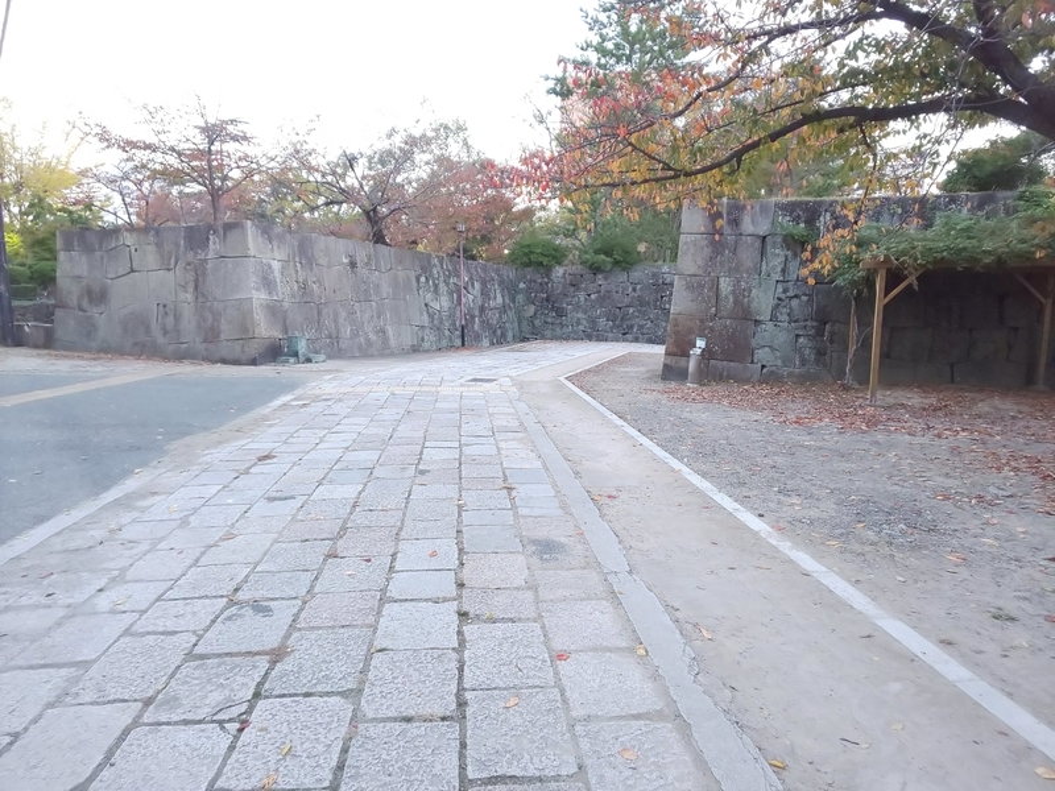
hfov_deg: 81.7
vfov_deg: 66.0
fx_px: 610
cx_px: 528
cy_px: 396
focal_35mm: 20
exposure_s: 1/33
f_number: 1.94
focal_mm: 3.45
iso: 177
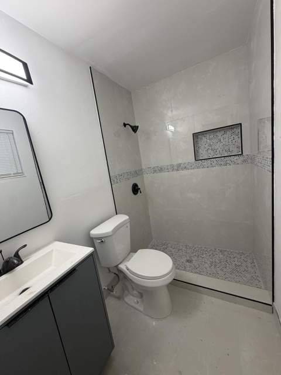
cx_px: 140
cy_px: 188
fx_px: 152
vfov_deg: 102.1
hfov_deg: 85.7
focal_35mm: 14
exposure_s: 1/120
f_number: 2.2
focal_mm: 2.22
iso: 160
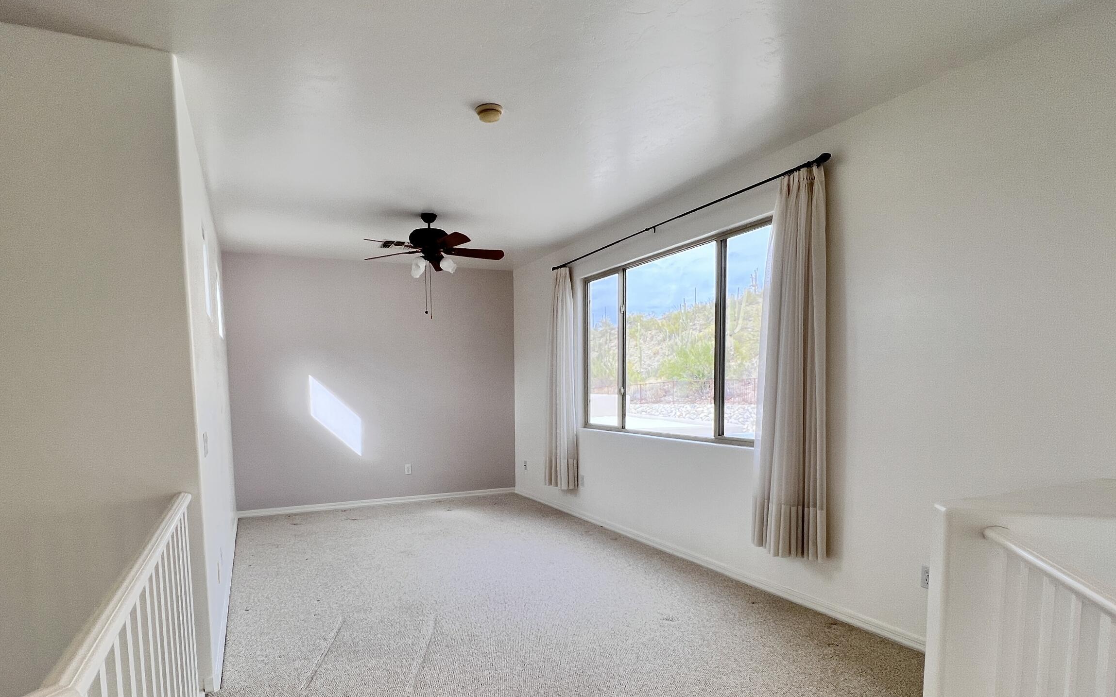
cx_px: 495
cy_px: 442
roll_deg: +0.9
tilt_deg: -5.2
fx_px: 547
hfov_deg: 90.7
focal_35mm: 18
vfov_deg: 63.9
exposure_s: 1/173
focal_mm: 1.57
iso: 32
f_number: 1.8
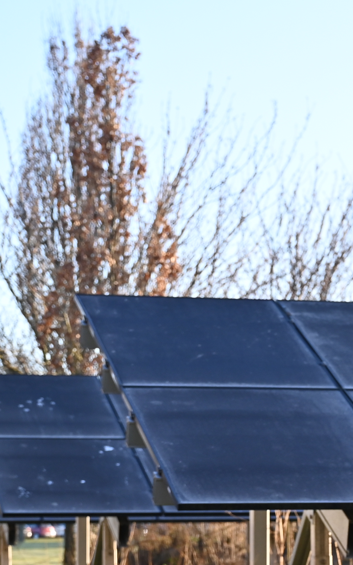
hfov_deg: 8.2
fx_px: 2325
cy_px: 566
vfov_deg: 13.7
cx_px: 721
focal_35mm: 151
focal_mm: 45
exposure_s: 1/250
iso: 200
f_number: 4.5
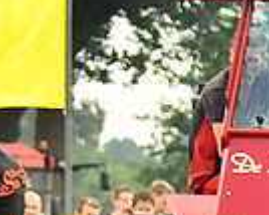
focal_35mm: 1473
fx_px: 11717
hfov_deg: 1.3
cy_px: 234
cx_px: -522
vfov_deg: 1.1
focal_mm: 175
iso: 500
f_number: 9
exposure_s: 1/400
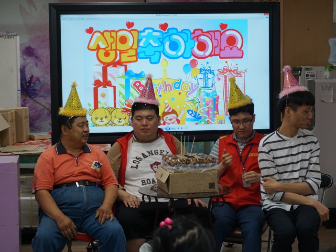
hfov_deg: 23.8
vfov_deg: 18.0
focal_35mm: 82
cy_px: 126
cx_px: 184
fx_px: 796
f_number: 5.6
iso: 800
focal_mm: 50
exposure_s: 1/160
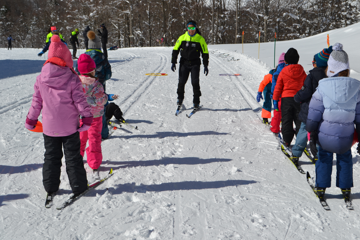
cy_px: 120
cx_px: 180
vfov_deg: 23.8
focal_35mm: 57
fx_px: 570
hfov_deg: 35.1
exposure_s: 1/500
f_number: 10
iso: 100
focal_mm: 38
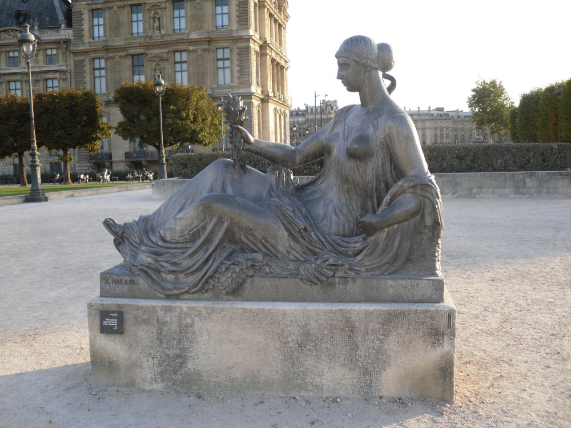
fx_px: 577
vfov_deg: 40.7
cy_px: 214
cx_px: 286
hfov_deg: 52.6
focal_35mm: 35
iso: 80
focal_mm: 6.3
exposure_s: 1/181
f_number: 3
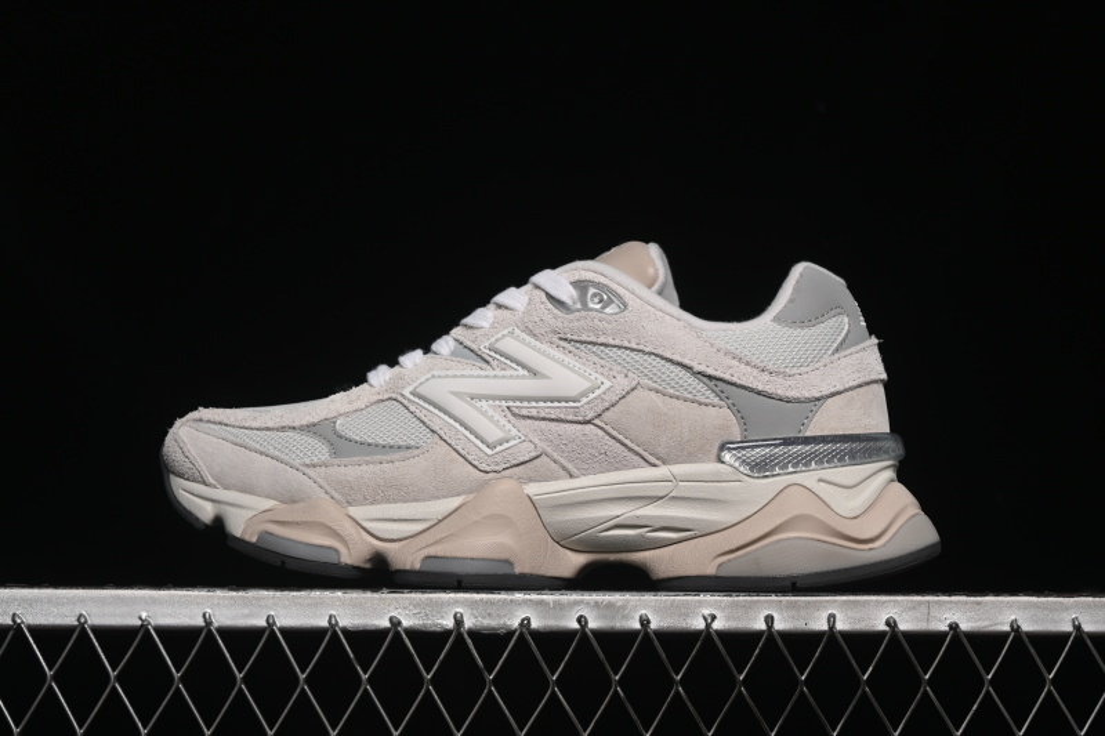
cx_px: 552
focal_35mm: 75
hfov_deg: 27.0
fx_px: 2301
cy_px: 368
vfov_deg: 18.2
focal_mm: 50
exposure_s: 1/80
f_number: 7.1
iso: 160
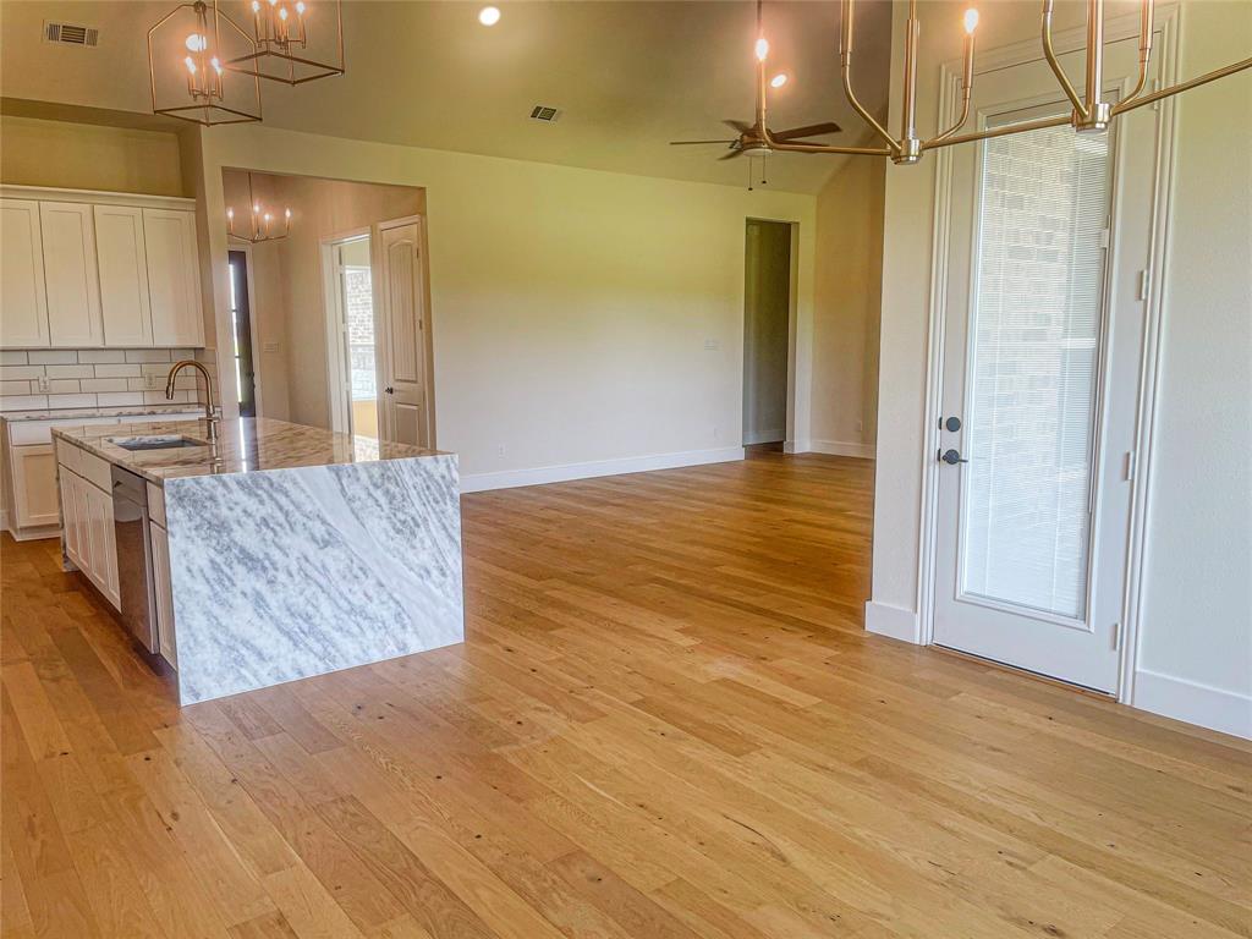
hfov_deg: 69.4
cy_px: 470
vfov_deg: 54.9
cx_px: 626
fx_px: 904
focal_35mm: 25
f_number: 1.6
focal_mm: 5.1
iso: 40
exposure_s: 1/120
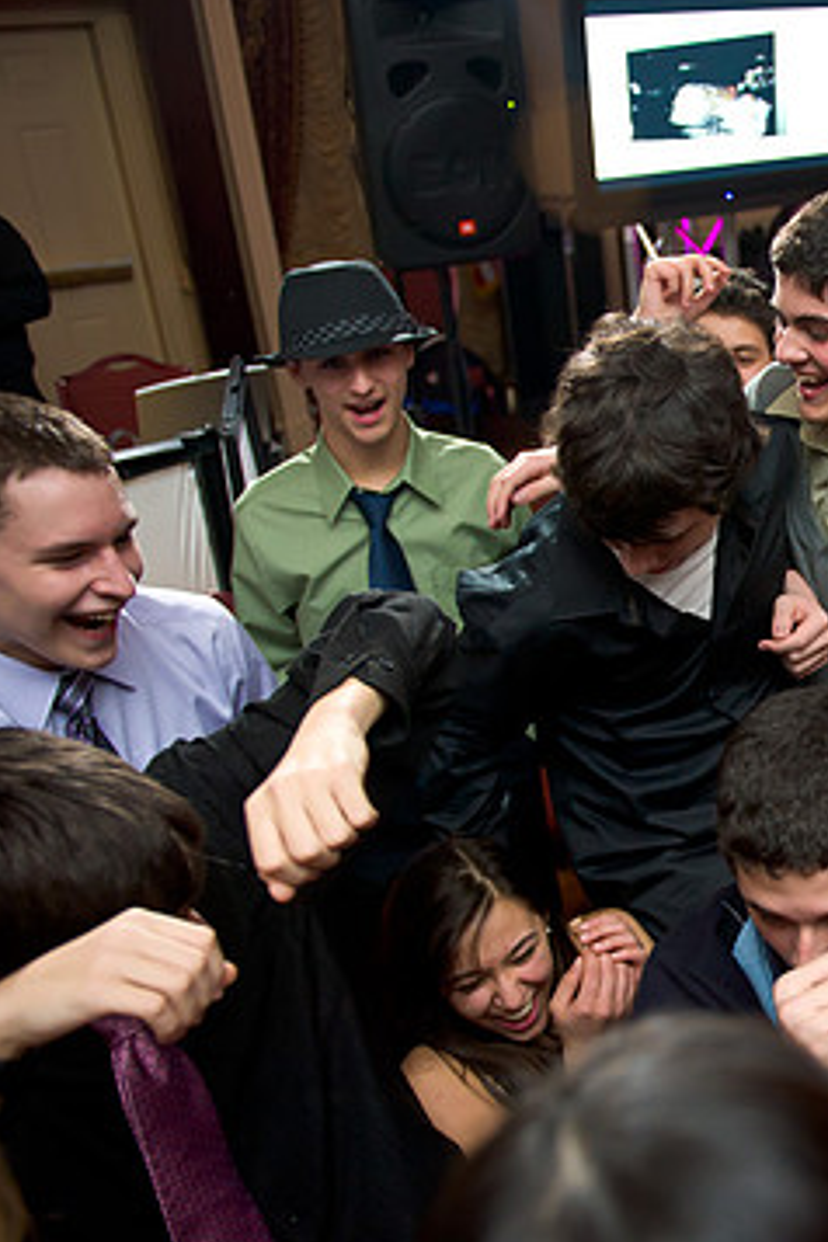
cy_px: 661
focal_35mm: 39
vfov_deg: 49.5
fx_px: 1345
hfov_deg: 30.5
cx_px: 918
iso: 1600
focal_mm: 24
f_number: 2.8
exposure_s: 1/125
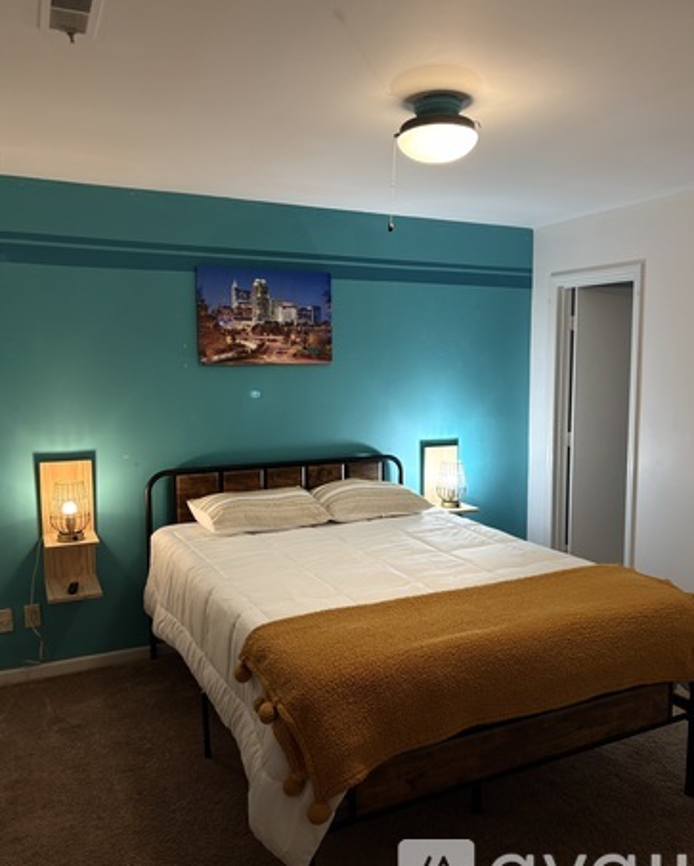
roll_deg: -0.3
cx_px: 349
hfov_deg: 51.6
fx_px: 718
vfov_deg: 62.2
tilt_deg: -6.0
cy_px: 438
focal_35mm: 28
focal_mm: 5.96
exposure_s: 1/60
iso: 64
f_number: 1.6
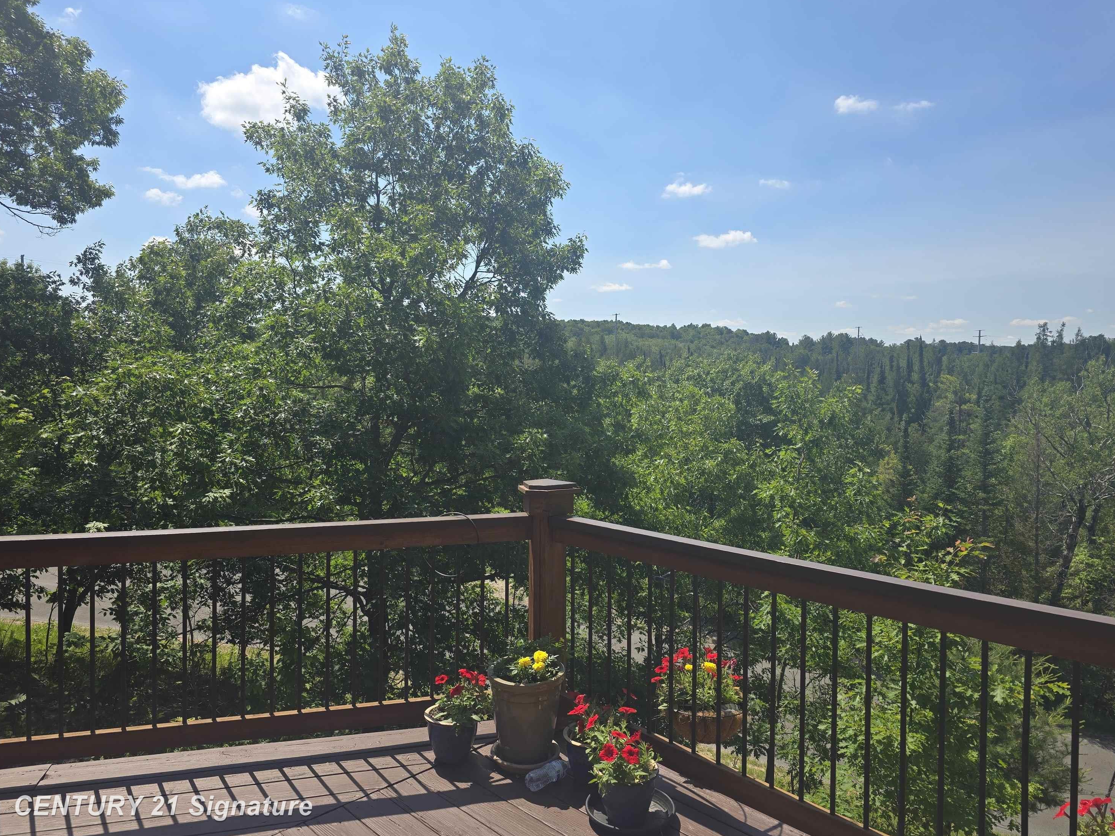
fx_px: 773
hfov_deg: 71.6
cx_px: 561
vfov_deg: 56.8
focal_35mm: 24
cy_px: 414
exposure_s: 1/724
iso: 12
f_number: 1.7
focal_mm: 6.3
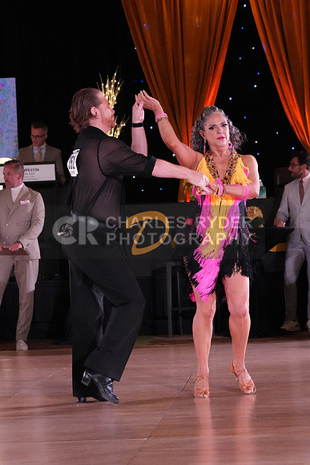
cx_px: 155
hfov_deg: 13.7
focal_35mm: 100
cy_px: 232
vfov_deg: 20.4
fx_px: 1291
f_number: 5.6
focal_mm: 67
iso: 8000
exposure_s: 1/400
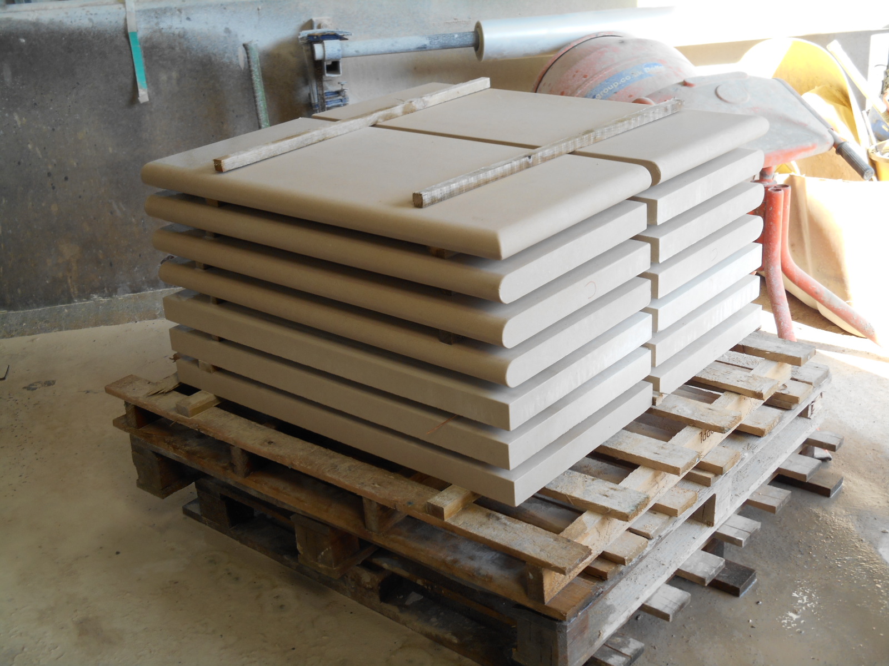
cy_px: 333
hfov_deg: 41.2
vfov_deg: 31.5
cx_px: 444
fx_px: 1181
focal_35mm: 46
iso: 80
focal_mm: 8.3
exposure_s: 1/50
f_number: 4
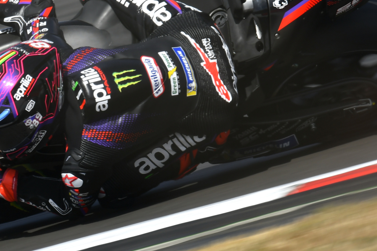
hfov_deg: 2.6
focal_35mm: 790
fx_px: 8271
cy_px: 96
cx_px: 116
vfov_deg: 1.7
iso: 100
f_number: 10
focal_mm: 300
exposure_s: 1/400
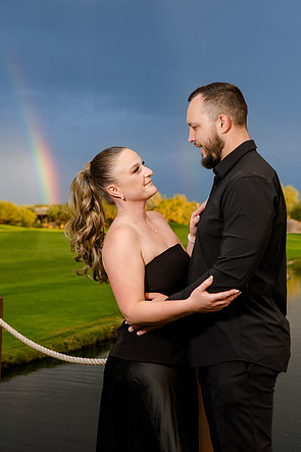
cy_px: 225
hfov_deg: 21.9
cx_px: 151
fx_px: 778
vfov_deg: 32.4
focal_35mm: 62
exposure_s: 1/250
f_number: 5.6
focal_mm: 61
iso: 250
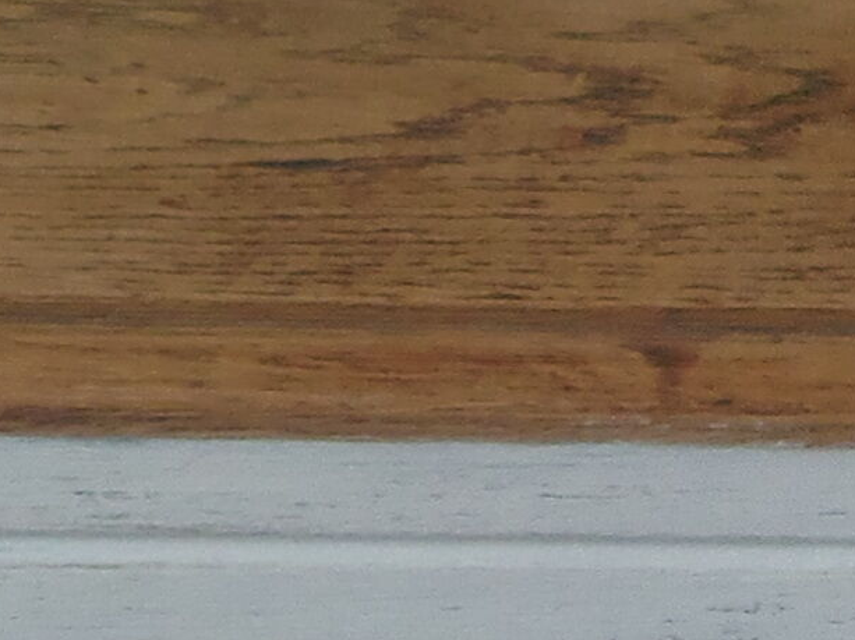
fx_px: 4147
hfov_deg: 11.5
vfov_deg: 8.8
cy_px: 364
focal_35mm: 168
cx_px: 1064
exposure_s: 1/30
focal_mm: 4.3
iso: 100
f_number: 2.9
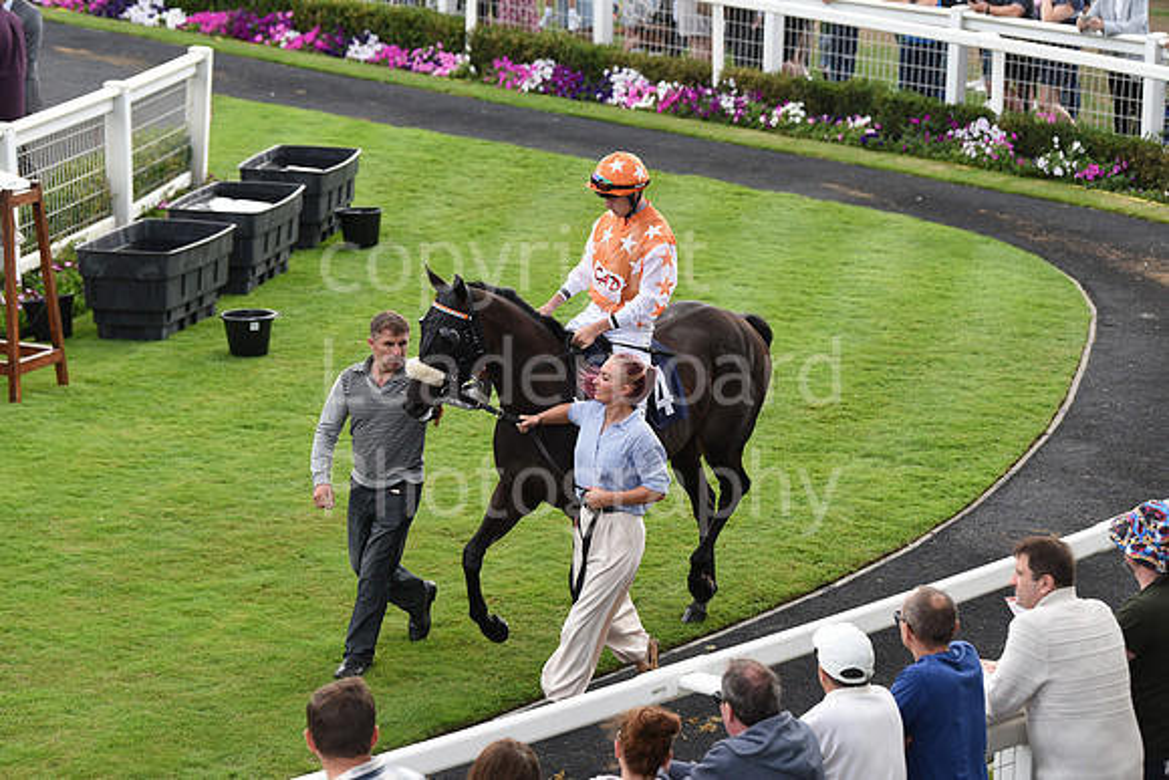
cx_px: 584
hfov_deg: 18.3
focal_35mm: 112
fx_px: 3638
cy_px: 390
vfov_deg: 12.2
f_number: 4.5
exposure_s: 1/1250
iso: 640
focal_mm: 112
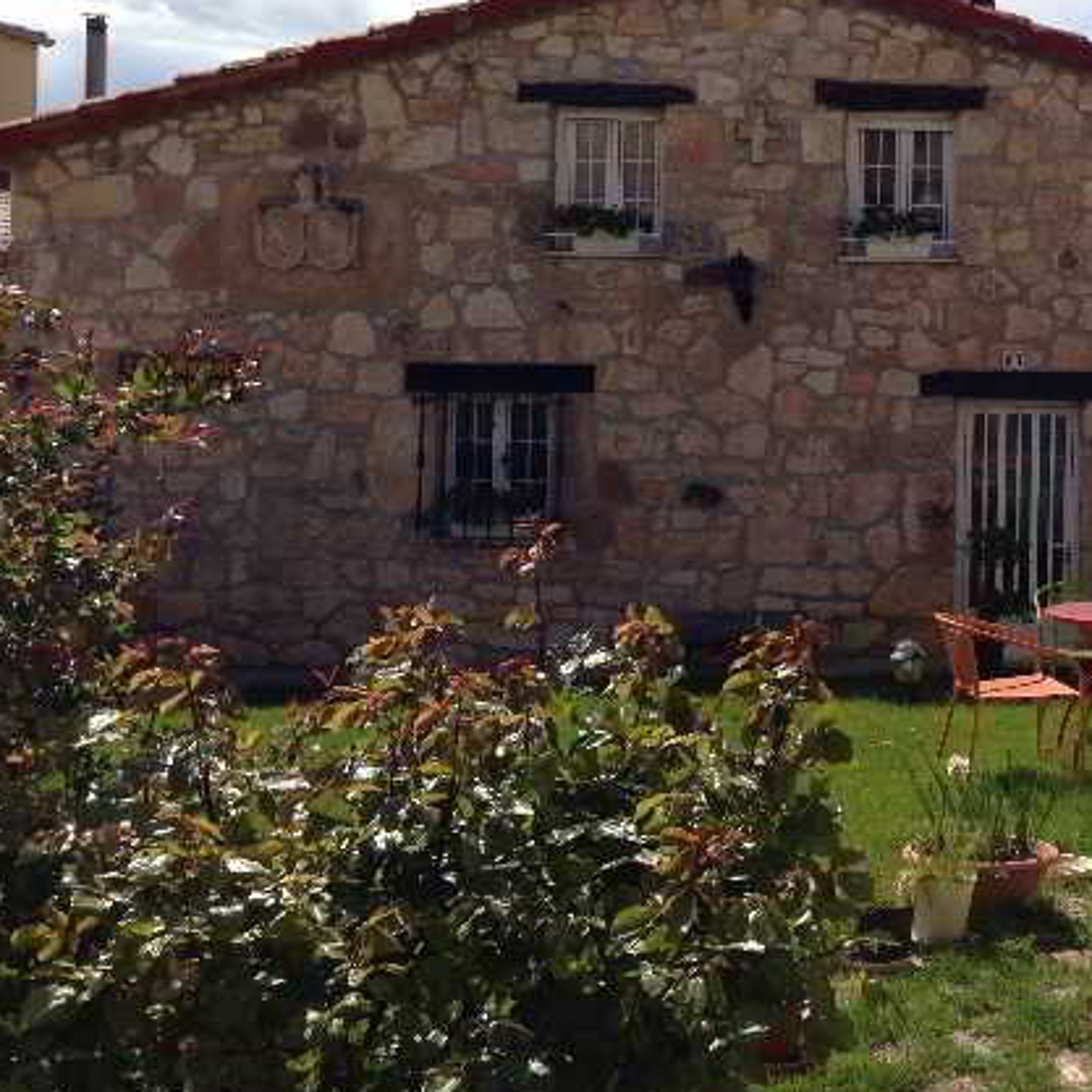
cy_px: 361
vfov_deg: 30.3
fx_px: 1999
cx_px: 995
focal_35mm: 56
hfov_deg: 29.2
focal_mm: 4.13
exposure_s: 1/2262
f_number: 2.4
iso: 50
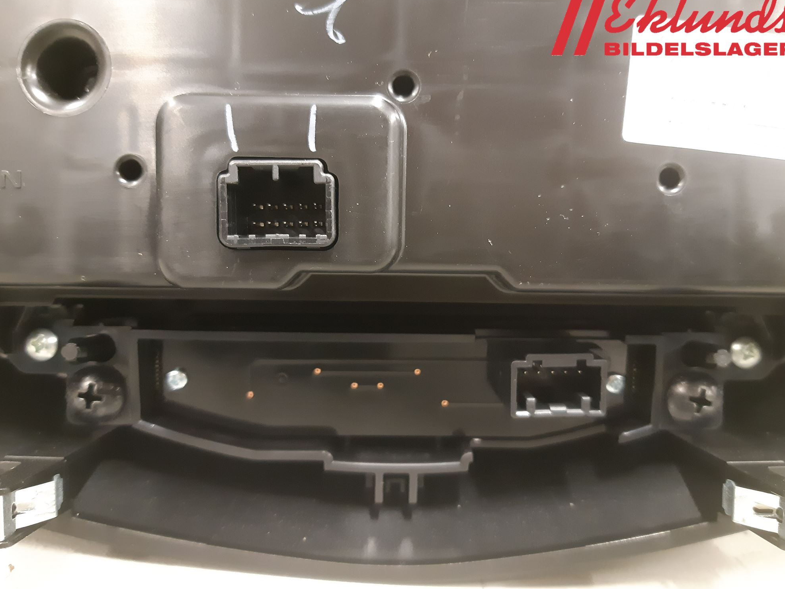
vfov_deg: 51.4
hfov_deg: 65.3
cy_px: 294
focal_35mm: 27
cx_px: 388
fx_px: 612
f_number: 1.7
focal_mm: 3.93
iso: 640
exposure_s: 1/17
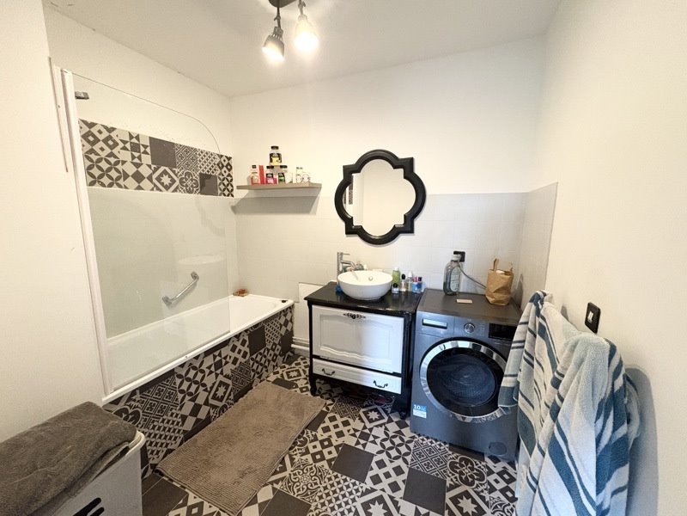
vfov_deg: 85.7
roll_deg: -0.2
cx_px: 344
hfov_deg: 102.1
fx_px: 278
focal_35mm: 14
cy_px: 258
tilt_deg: -7.5
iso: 640
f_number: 2.2
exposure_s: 1/50
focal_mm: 2.22
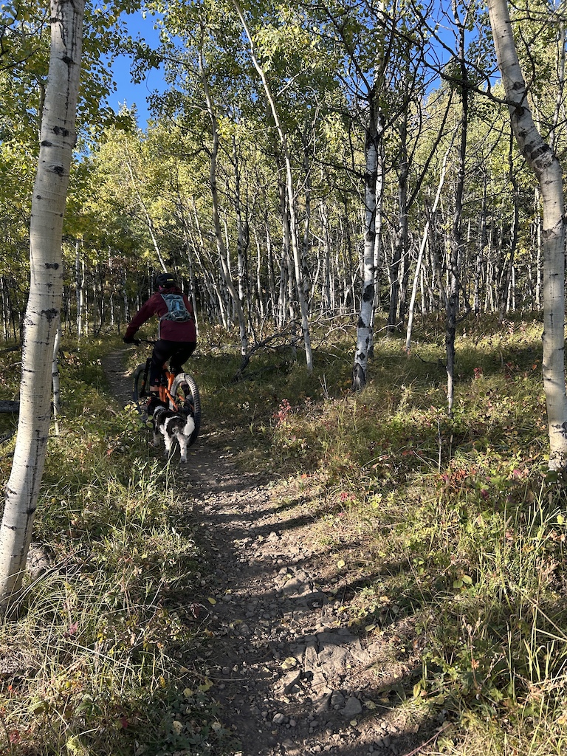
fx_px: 568
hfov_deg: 53.1
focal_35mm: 26
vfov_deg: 67.3
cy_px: 378
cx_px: 284
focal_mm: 5.7
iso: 50
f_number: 1.5
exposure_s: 1/526
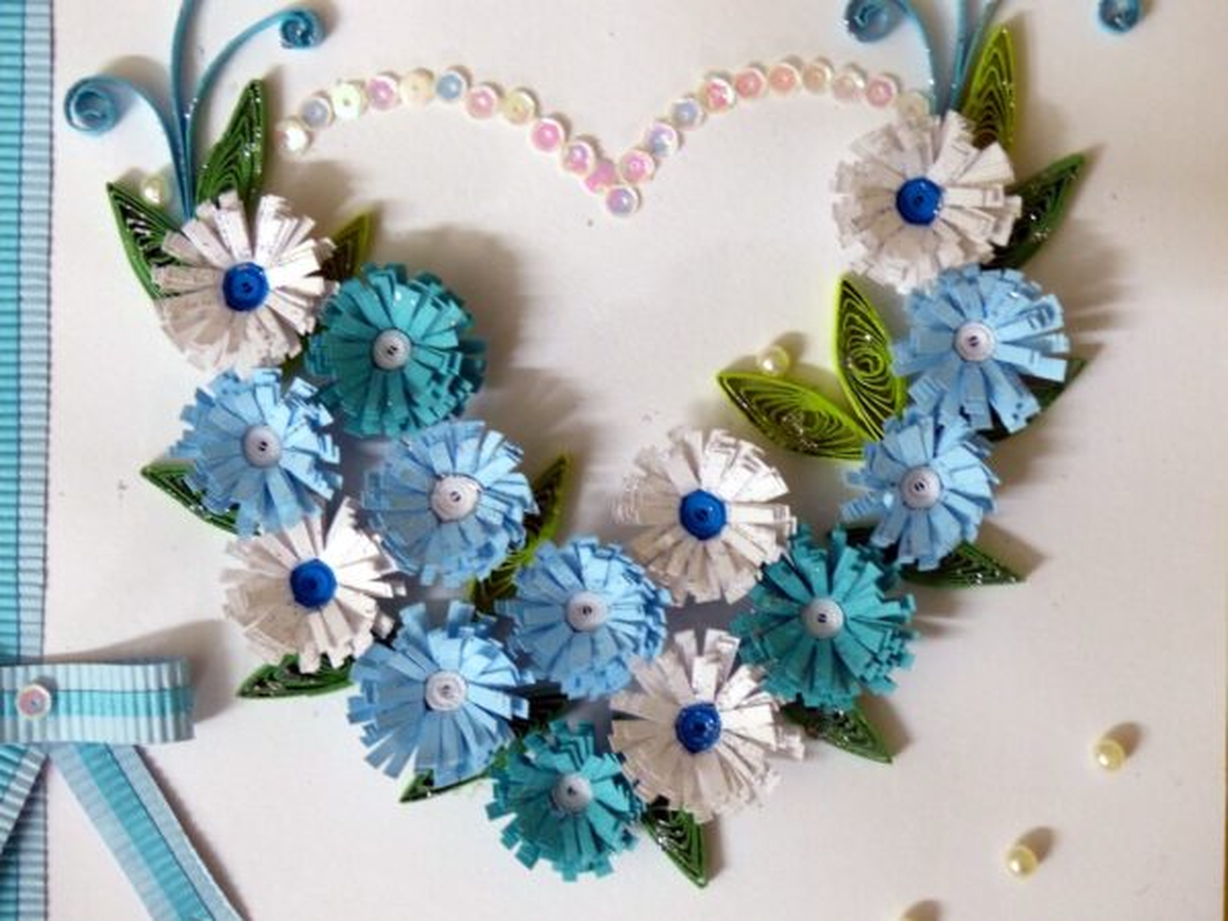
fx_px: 2341
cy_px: 460
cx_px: 614
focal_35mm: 66
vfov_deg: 22.3
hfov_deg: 29.4
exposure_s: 1/15
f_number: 2.8
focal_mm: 11.9
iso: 400
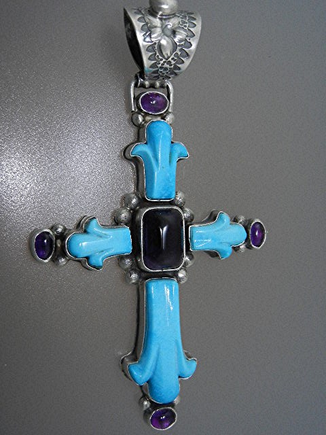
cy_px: 218
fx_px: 565
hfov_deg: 32.2
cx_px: 163
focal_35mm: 45
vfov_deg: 42.1
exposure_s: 1/30
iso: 646
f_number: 7.6
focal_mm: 8.1
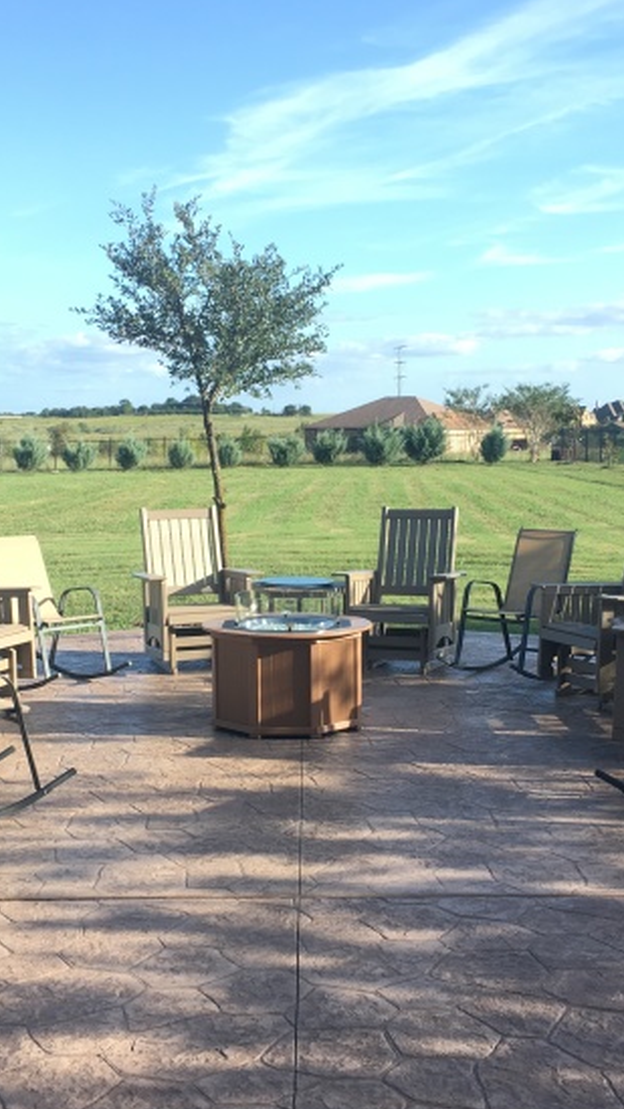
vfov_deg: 44.6
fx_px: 1352
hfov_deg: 26.0
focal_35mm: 46
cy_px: 582
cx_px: 281
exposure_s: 1/437
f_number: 2.2
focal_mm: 4.15
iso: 25
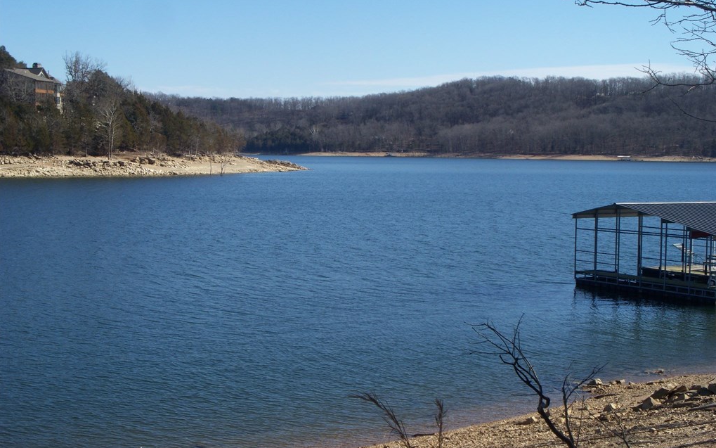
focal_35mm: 65
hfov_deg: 31.5
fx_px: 1268
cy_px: 207
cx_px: 358
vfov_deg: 20.0
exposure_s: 1/320
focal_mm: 12.89
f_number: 5.6
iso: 64
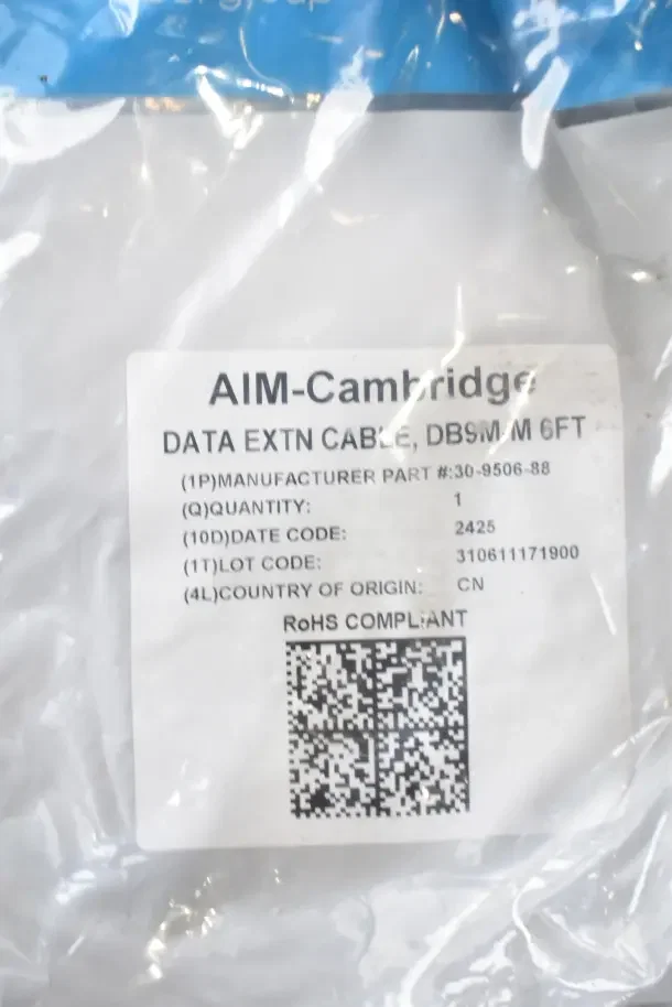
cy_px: 504
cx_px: 336
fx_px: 1427
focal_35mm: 51
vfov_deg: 38.9
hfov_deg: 26.5
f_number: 4.8
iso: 200
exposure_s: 1/100
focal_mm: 34
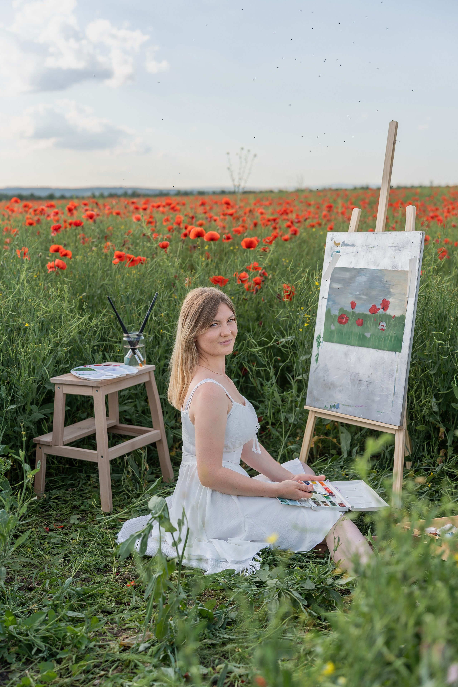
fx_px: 878
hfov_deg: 29.2
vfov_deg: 42.7
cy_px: 344
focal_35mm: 46
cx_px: 229
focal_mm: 46
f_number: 3.2
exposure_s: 1/800
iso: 100
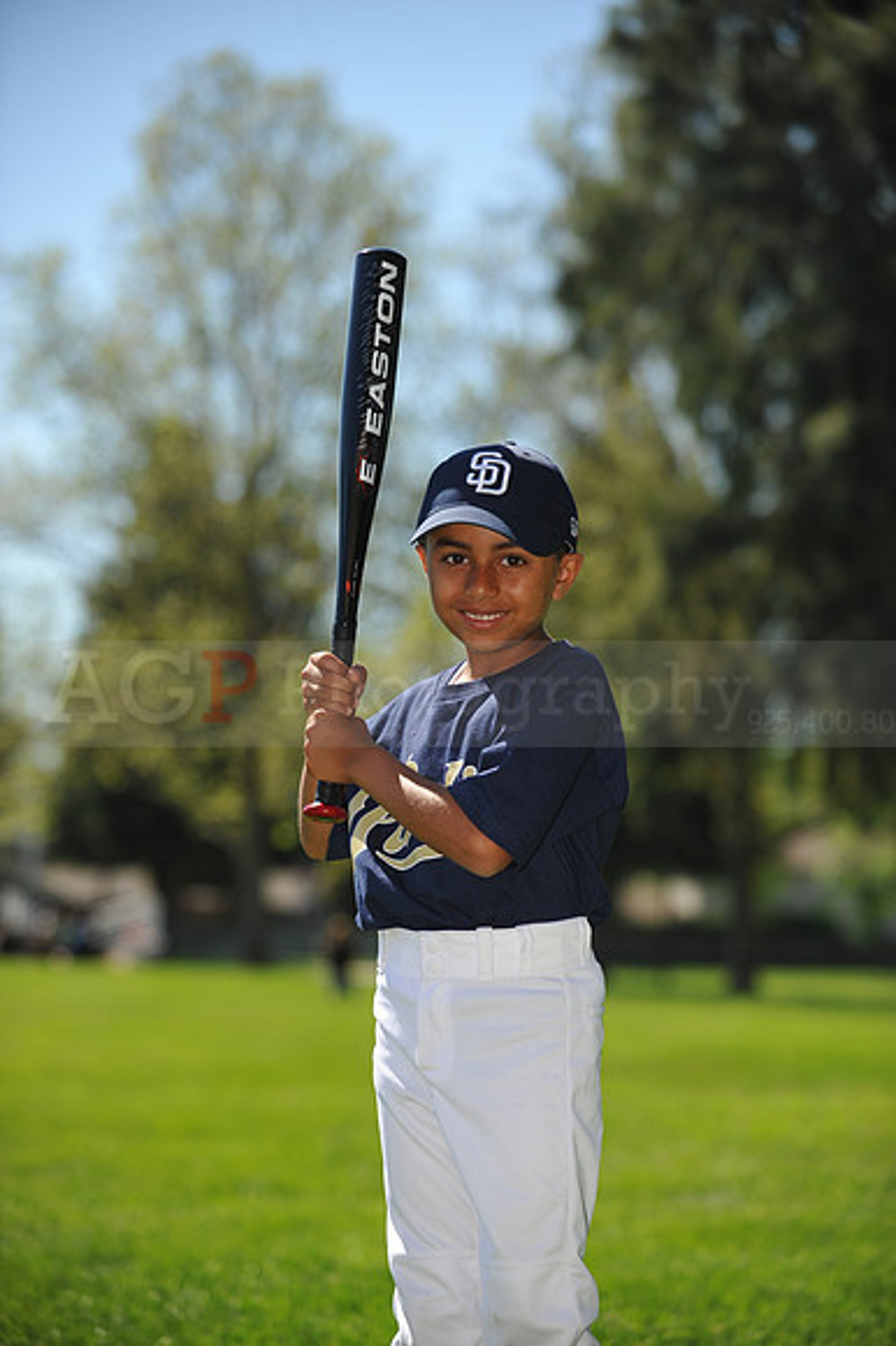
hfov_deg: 13.0
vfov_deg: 19.5
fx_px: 3924
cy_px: 673
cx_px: 448
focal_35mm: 105
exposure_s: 1/1600
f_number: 4
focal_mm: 105
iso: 200
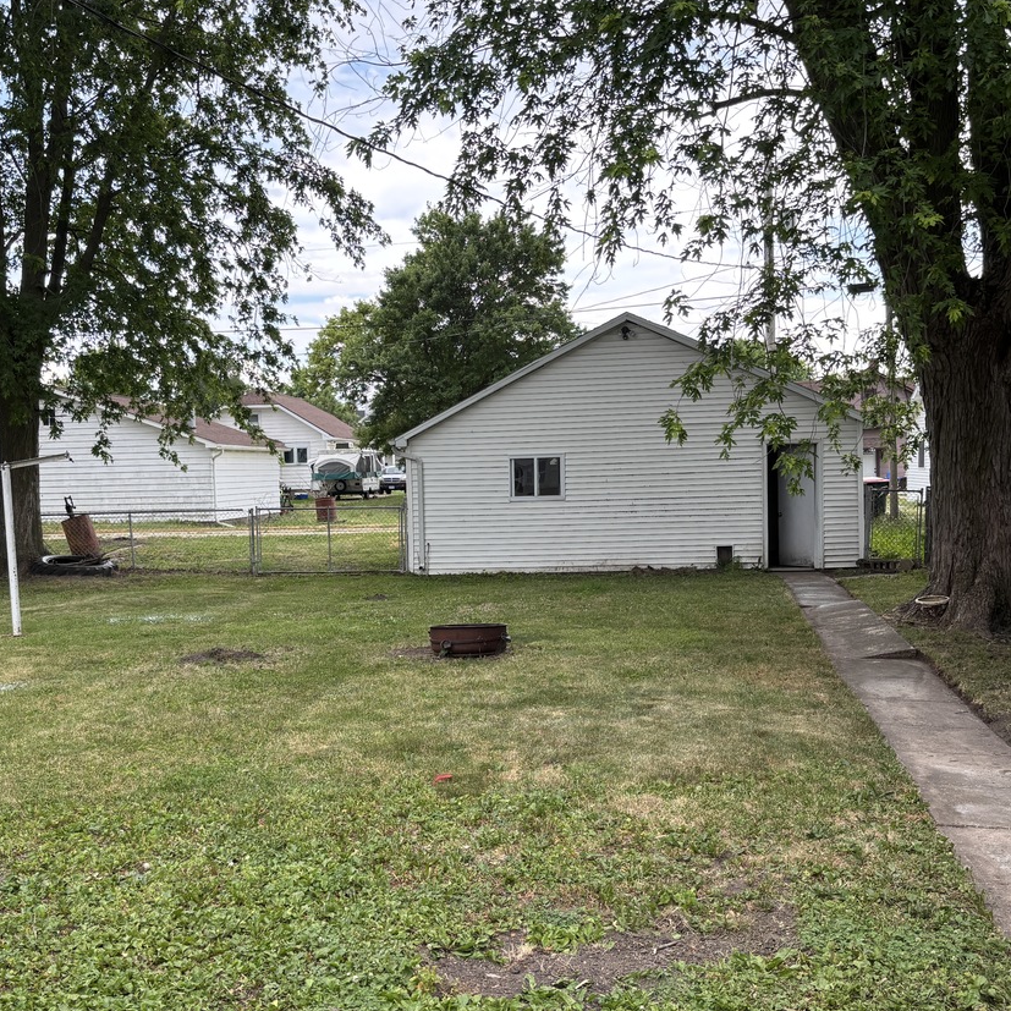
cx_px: 406
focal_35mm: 40
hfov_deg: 41.7
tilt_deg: -4.9
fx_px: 1322
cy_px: 550
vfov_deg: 41.8
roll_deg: +1.2
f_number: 1.6
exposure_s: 1/361
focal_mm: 5.96
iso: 50
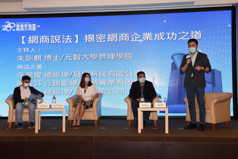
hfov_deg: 43.6
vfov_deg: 29.9
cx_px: 119
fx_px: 297
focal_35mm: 45
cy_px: 80
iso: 800
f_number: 7.1
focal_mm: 45
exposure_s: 1/60
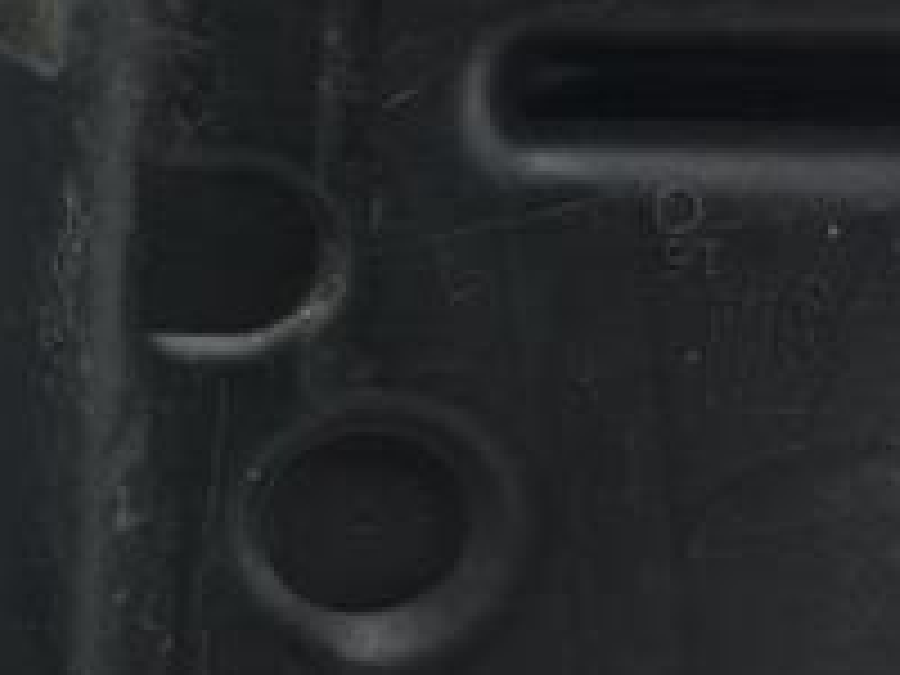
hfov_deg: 20.6
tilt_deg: -24.0
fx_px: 2418
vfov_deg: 15.9
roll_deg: -2.4
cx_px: 58
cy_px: 414
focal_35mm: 93
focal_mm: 4.15
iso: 25
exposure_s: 1/221
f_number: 2.2
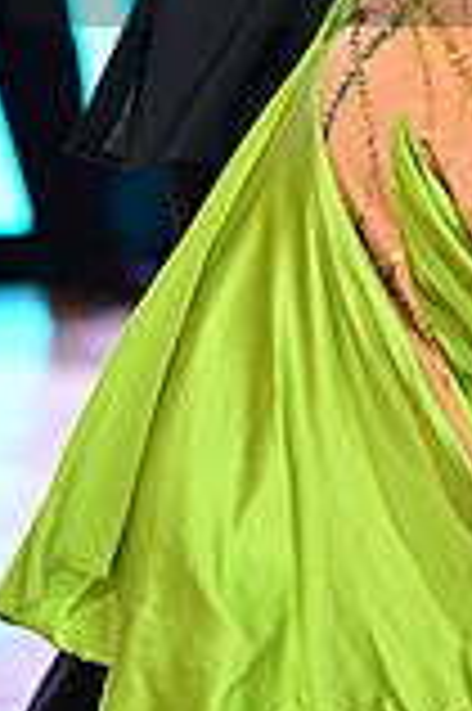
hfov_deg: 2.7
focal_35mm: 515
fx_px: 10150
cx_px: 629
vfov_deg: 4.0
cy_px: -122
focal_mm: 140
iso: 2000
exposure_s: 1/400
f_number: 2.8
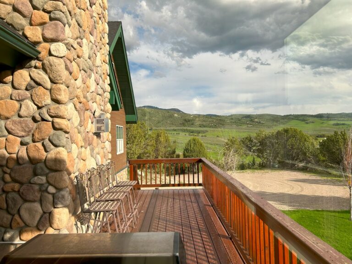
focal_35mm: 26
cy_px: 132
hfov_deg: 67.3
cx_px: 176
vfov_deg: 53.1
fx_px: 264
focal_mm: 5.7
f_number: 1.5
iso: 50
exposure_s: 1/866
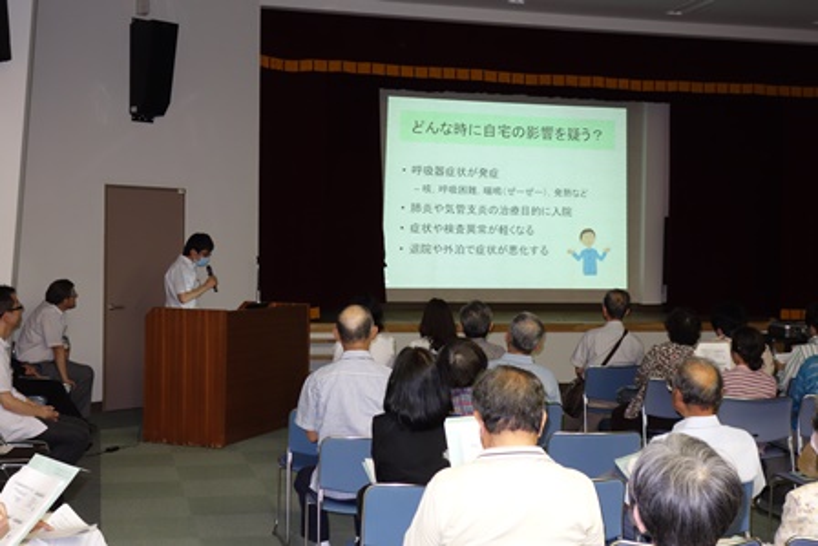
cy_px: 273
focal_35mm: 52
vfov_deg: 26.0
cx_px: 409
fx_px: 1182
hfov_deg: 38.2
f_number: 3.5
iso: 800
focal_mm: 19.31
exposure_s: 1/30
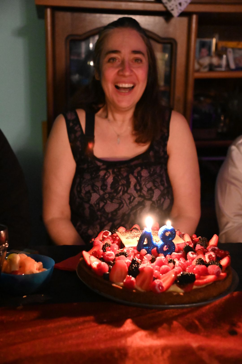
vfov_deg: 39.6
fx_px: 505
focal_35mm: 50
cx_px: 121
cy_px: 182
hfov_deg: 27.0
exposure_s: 1/50
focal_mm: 50
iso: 32000
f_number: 4
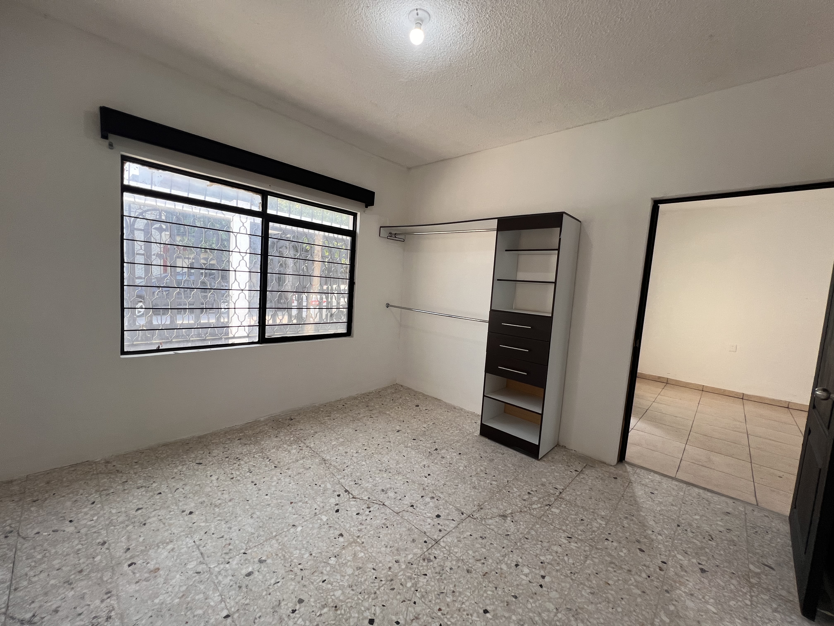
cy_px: 313
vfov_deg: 89.9
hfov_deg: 106.2
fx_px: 313
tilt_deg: -3.5
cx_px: 417
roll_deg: -3.4
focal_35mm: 13
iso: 80
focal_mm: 1.57
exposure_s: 1/120
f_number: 1.8
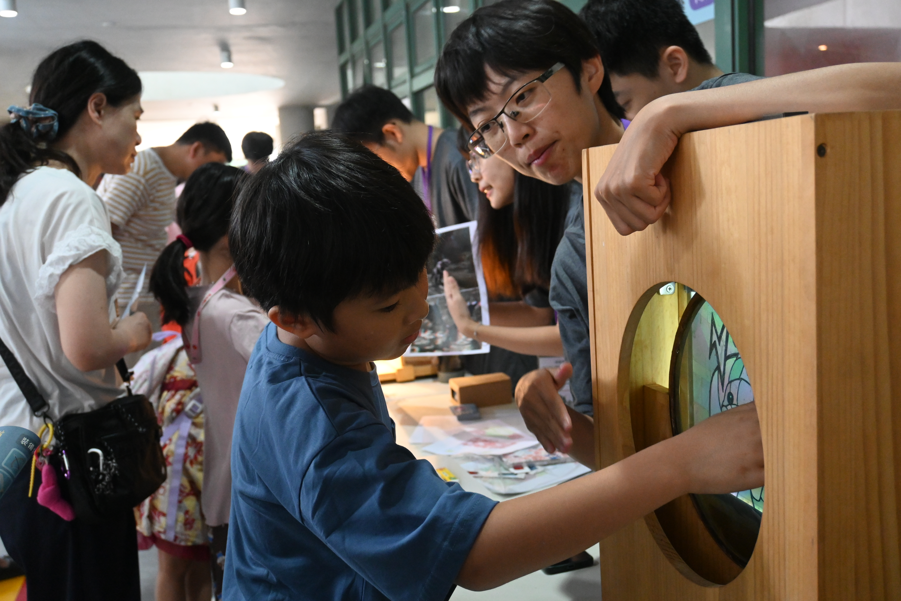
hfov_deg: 55.1
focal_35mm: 34
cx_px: 450
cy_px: 300
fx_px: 863
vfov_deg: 38.4
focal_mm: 23
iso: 3200
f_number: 4.2
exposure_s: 1/125
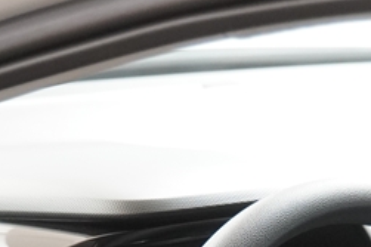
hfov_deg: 10.7
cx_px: 424
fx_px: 1957
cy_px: 421
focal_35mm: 190
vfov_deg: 7.1
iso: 2000
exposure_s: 1/160
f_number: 2.8
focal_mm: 31
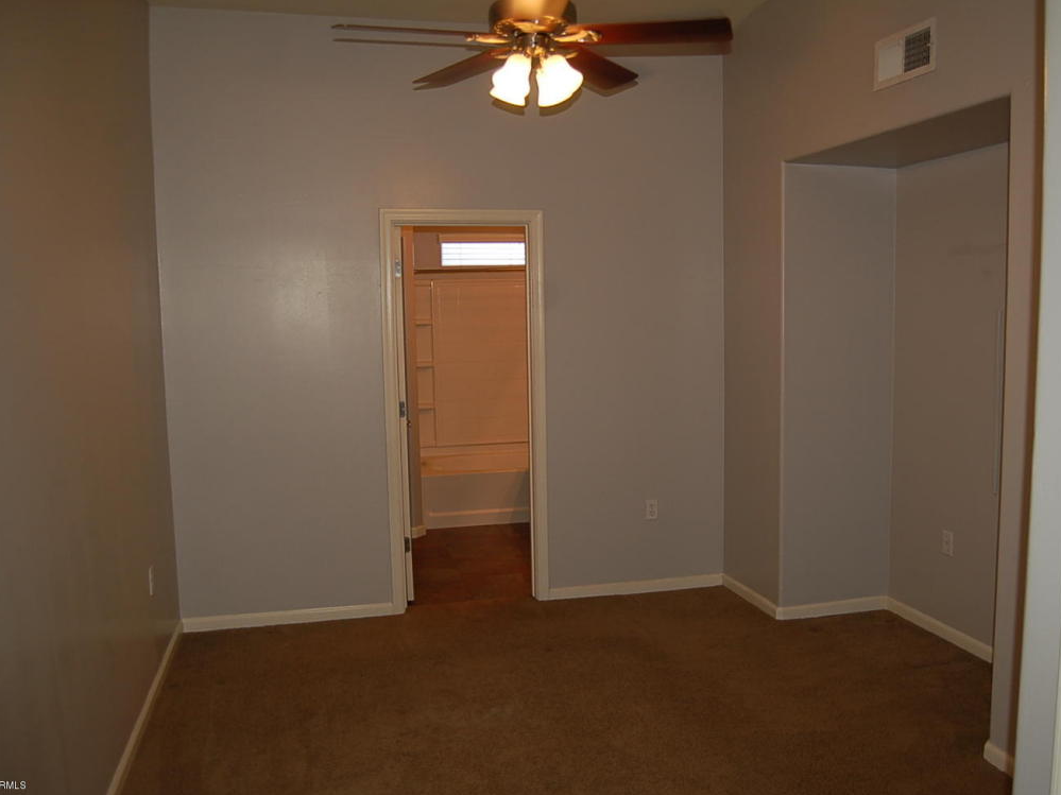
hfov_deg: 59.9
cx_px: 575
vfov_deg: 46.8
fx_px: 919
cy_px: 407
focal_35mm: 30
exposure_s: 1/60
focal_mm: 18
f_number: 3.5
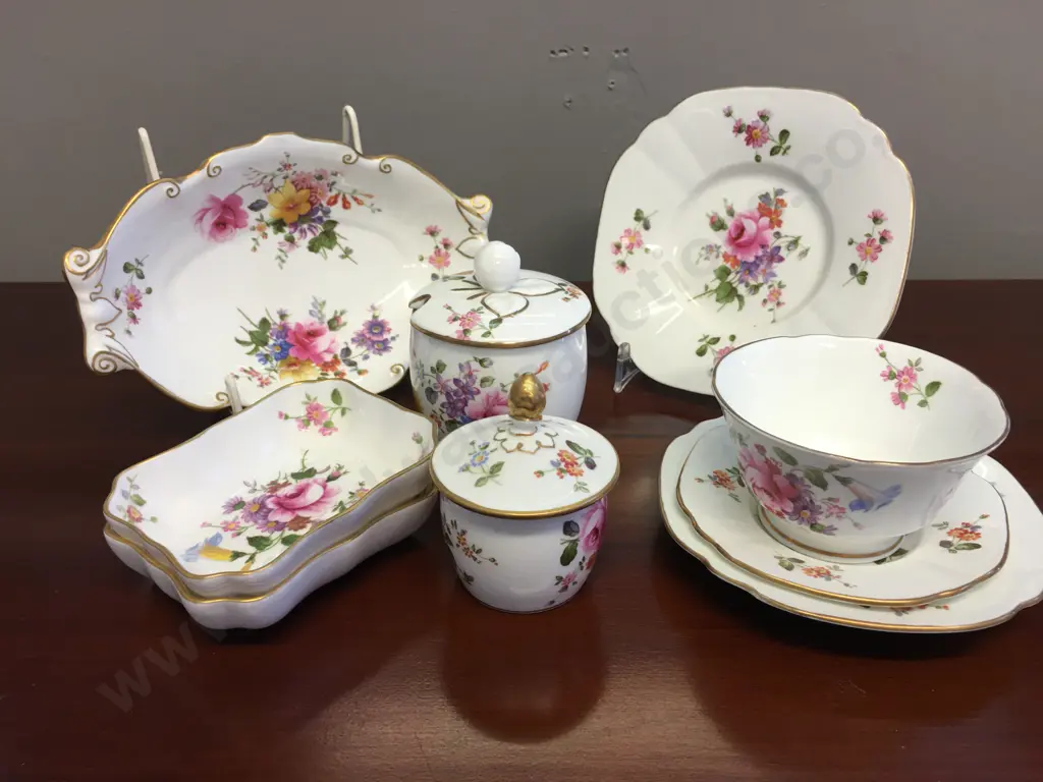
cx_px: 522
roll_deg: -1.1
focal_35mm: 29
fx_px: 874
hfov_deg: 61.7
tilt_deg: -25.5
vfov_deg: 48.2
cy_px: 391
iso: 32
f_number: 2.2
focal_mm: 4.15
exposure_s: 1/17
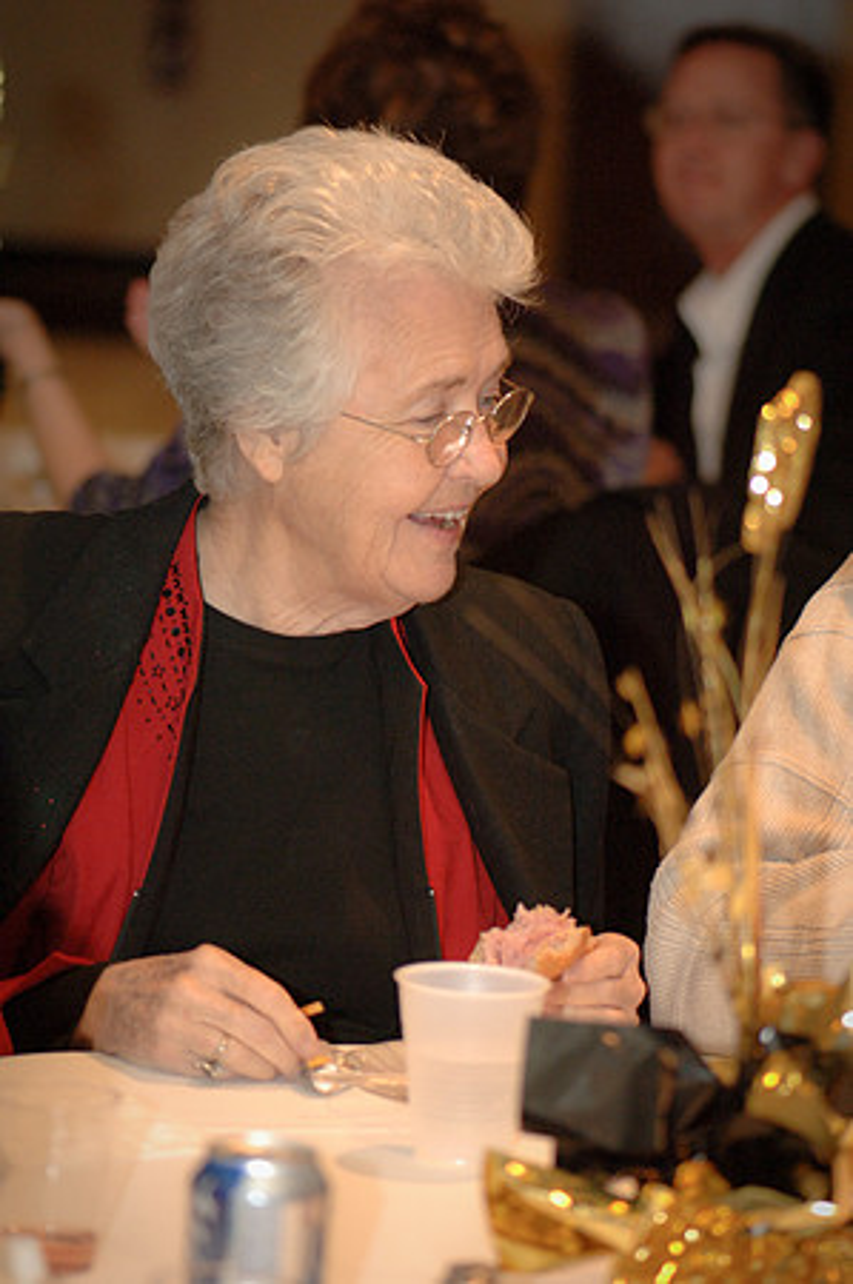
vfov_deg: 13.1
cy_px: 642
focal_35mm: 158
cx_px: 426
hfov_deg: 8.7
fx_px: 5610
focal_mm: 105
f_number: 2.8
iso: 800
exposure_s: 1/40
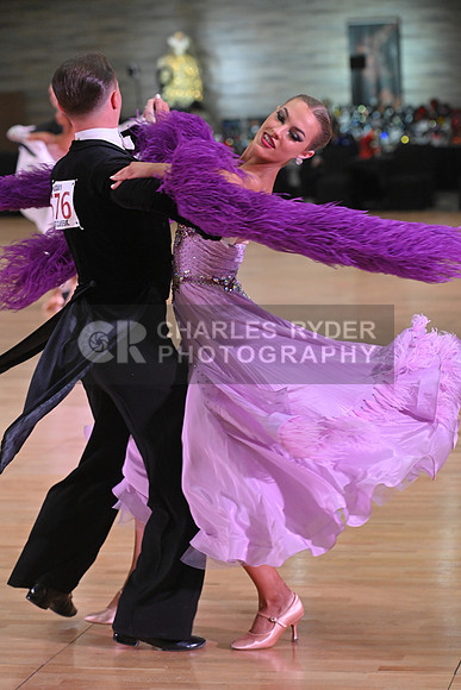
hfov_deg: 11.2
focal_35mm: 122
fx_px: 2342
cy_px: 345
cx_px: 230
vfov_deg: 16.8
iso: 3200
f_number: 5.6
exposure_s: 1/400
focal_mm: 122
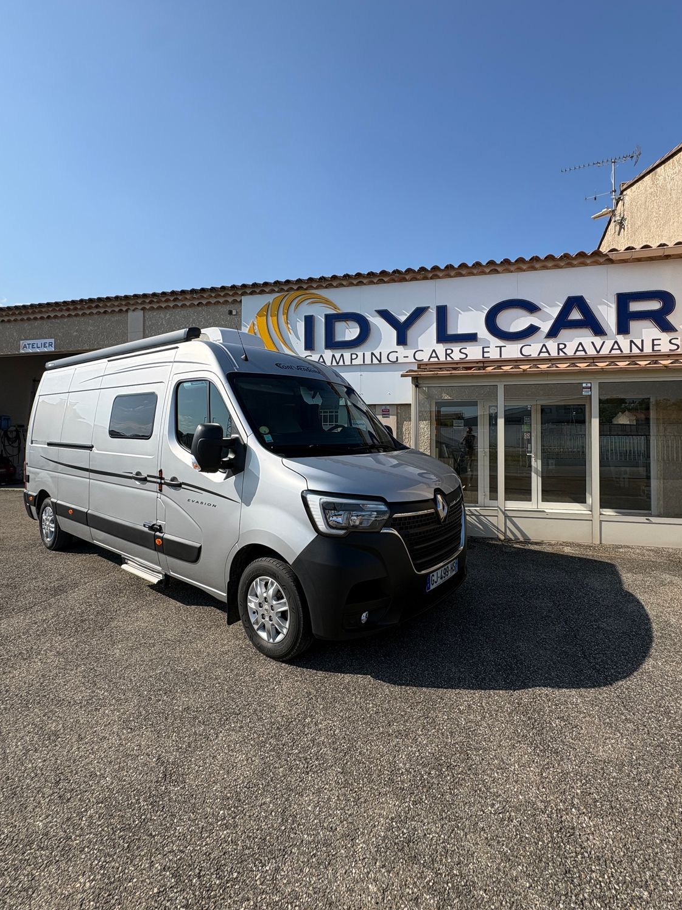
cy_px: 427
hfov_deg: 77.9
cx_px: 370
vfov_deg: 94.4
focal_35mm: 16
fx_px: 420
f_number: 2.2
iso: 64
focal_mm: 2.22
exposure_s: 1/1880
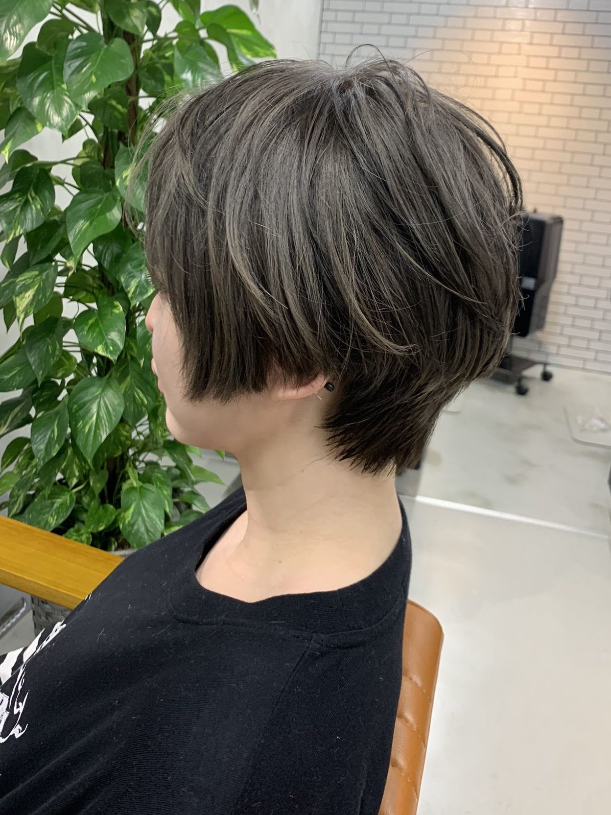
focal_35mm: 32
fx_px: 753
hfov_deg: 44.1
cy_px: 320
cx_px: 278
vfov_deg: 56.3
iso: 100
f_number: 1.8
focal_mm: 4.25
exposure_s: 1/66
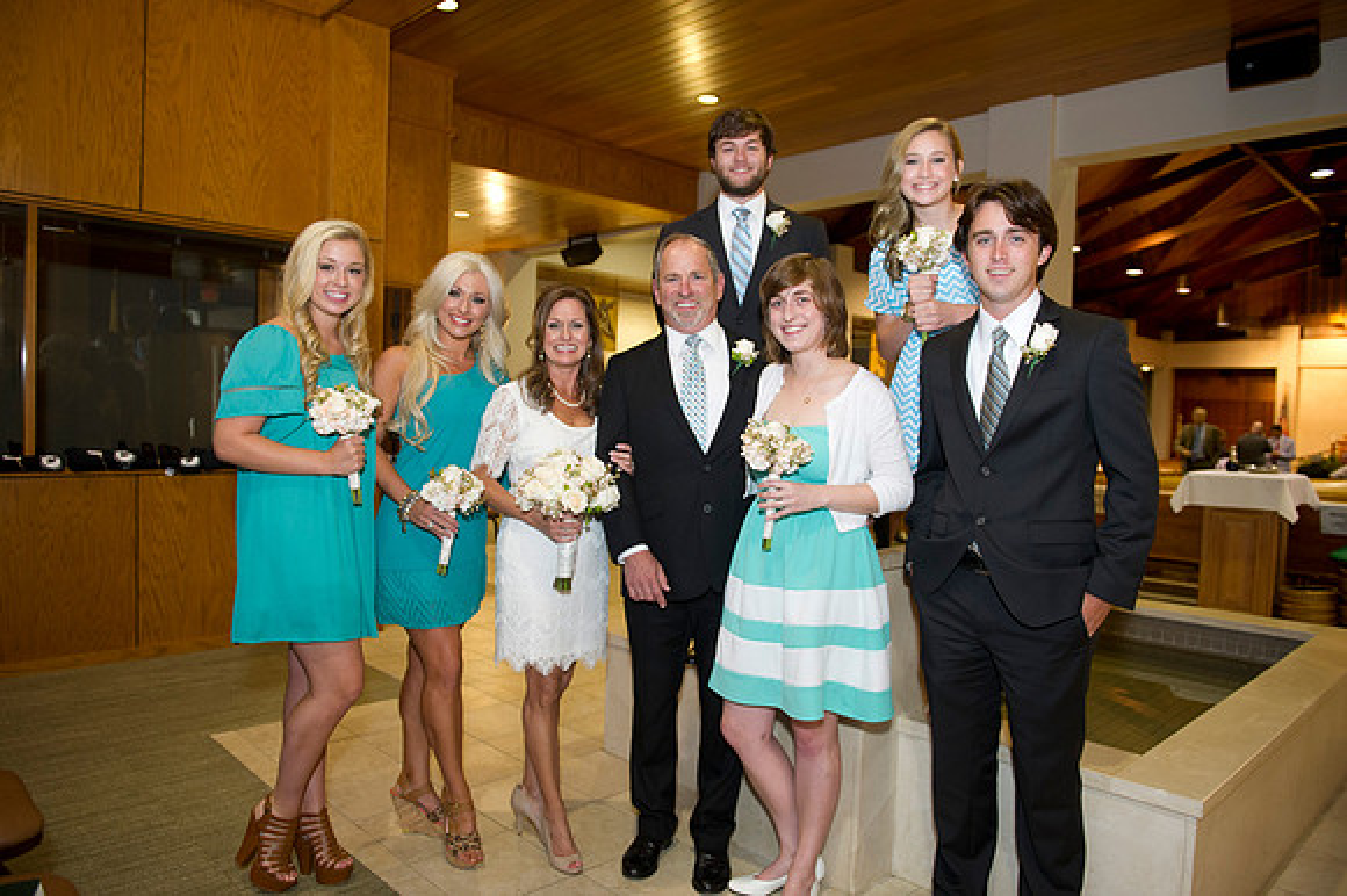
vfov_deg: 49.5
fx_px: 972
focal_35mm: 26
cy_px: 448
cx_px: 674
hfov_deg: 69.4
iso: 1600
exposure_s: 1/100
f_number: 3.2
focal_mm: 26
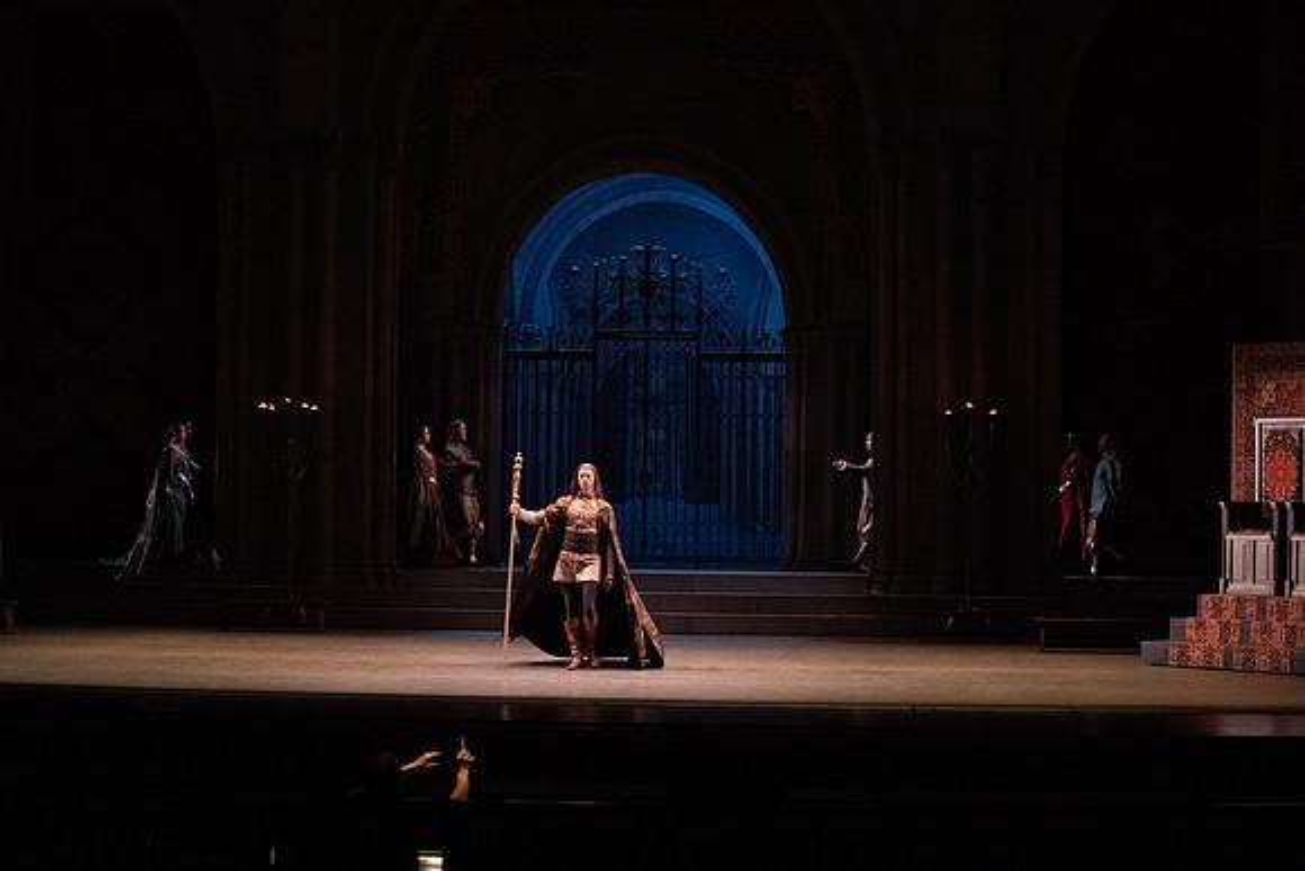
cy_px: 436
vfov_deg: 19.5
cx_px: 652
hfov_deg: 28.8
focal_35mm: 70
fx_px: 2538
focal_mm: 70
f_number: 6.3
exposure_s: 1/320
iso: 20000
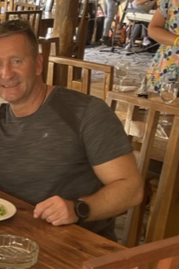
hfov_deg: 14.5
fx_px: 656
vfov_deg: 22.5
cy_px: 247
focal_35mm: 88
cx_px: -90
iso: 64
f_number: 1.6
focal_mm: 5.1
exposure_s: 1/60
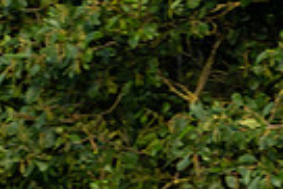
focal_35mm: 1159
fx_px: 9121
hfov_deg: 1.8
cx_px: -237
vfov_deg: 1.2
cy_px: 304
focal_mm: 165
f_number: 4
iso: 800
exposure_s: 1/1000
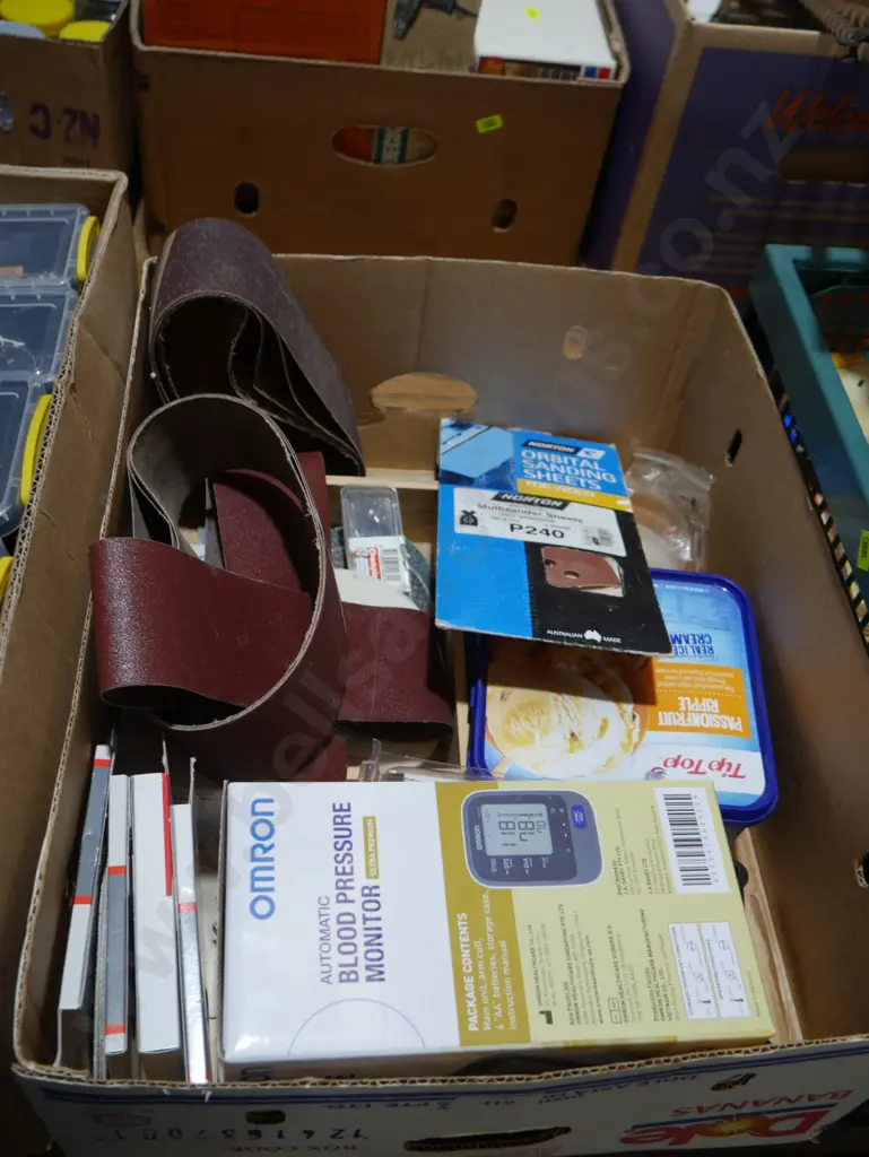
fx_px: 1137
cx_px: 434
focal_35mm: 34
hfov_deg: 41.8
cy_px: 578
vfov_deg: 53.9
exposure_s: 1/100
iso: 200
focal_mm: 17
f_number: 4
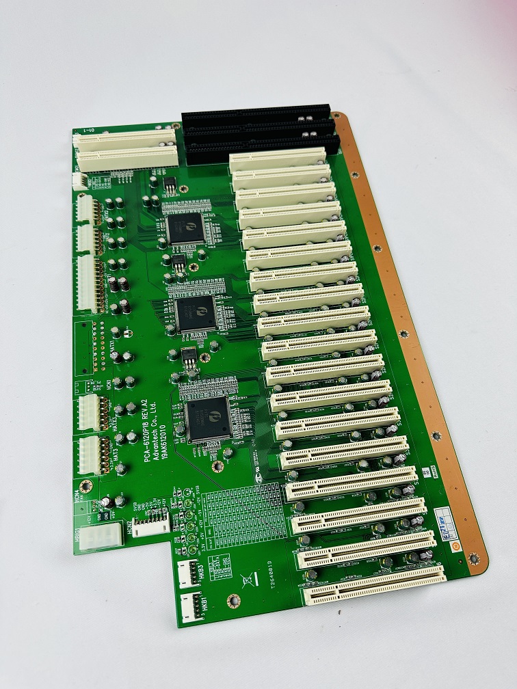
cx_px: 258
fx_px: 478
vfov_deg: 71.6
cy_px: 344
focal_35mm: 24
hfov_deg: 56.8
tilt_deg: -65.0
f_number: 1.78
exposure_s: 1/120
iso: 100
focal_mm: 6.86
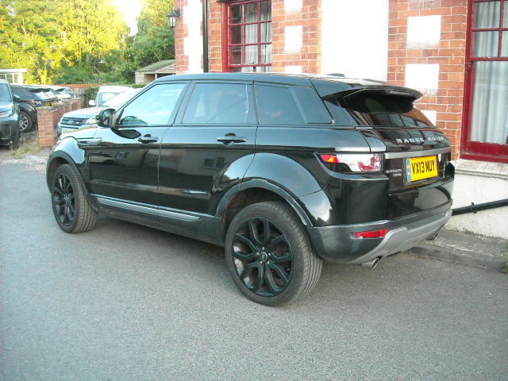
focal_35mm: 35
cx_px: 254
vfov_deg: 40.7
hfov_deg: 52.6
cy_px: 190
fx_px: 514
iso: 565
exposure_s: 1/192
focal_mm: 5.7
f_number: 2.8
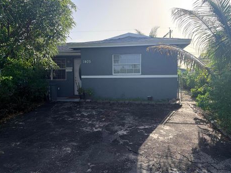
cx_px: 110
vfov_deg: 49.7
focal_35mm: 28
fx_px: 187
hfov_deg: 63.4
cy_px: 85
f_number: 1.6
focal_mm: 5.96
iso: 64
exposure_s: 1/1239
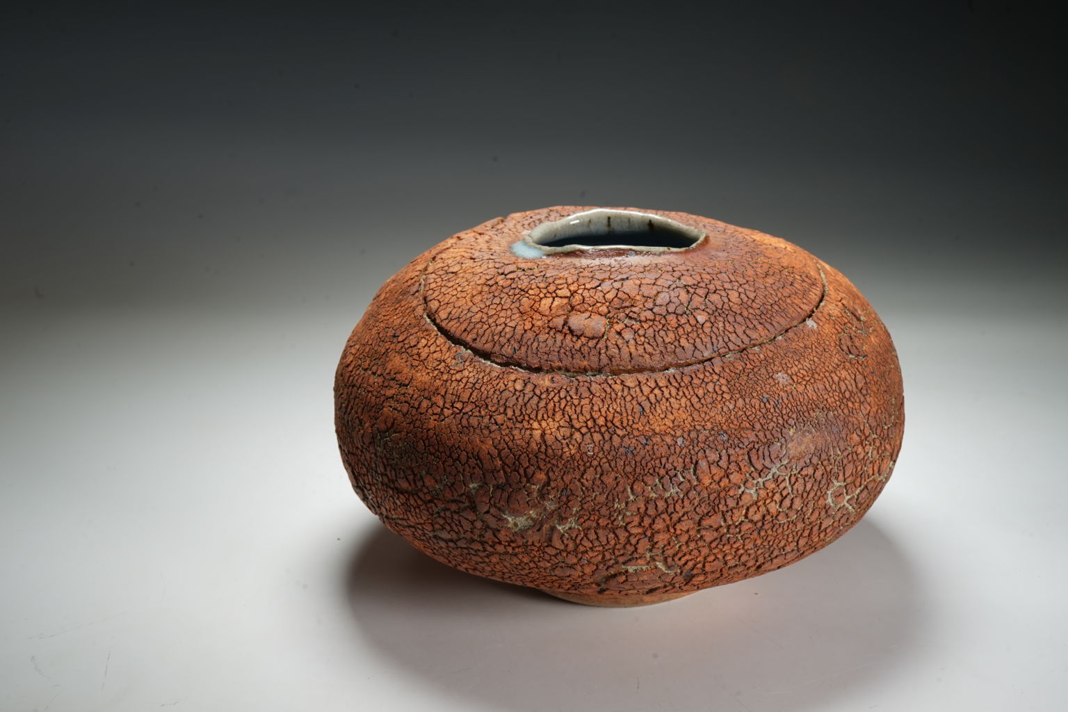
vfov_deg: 27.0
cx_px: 534
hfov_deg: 39.6
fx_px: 1483
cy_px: 356
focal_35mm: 50
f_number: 16
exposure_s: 1/4
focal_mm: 50
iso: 50
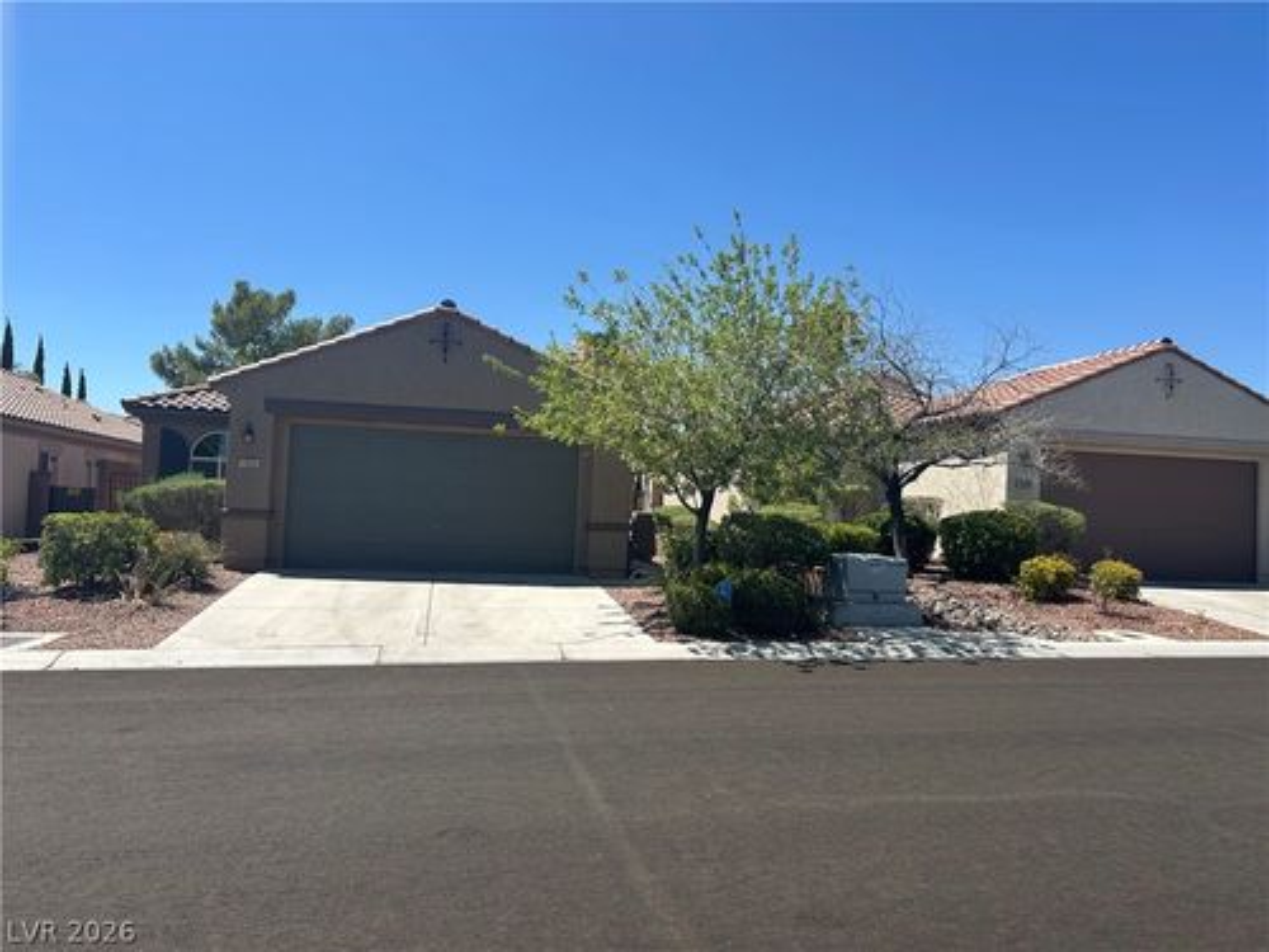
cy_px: 476
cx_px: 634
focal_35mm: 26
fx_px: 953
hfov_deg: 67.3
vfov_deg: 53.1
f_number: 1.5
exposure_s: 1/3571
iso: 50
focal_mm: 5.7
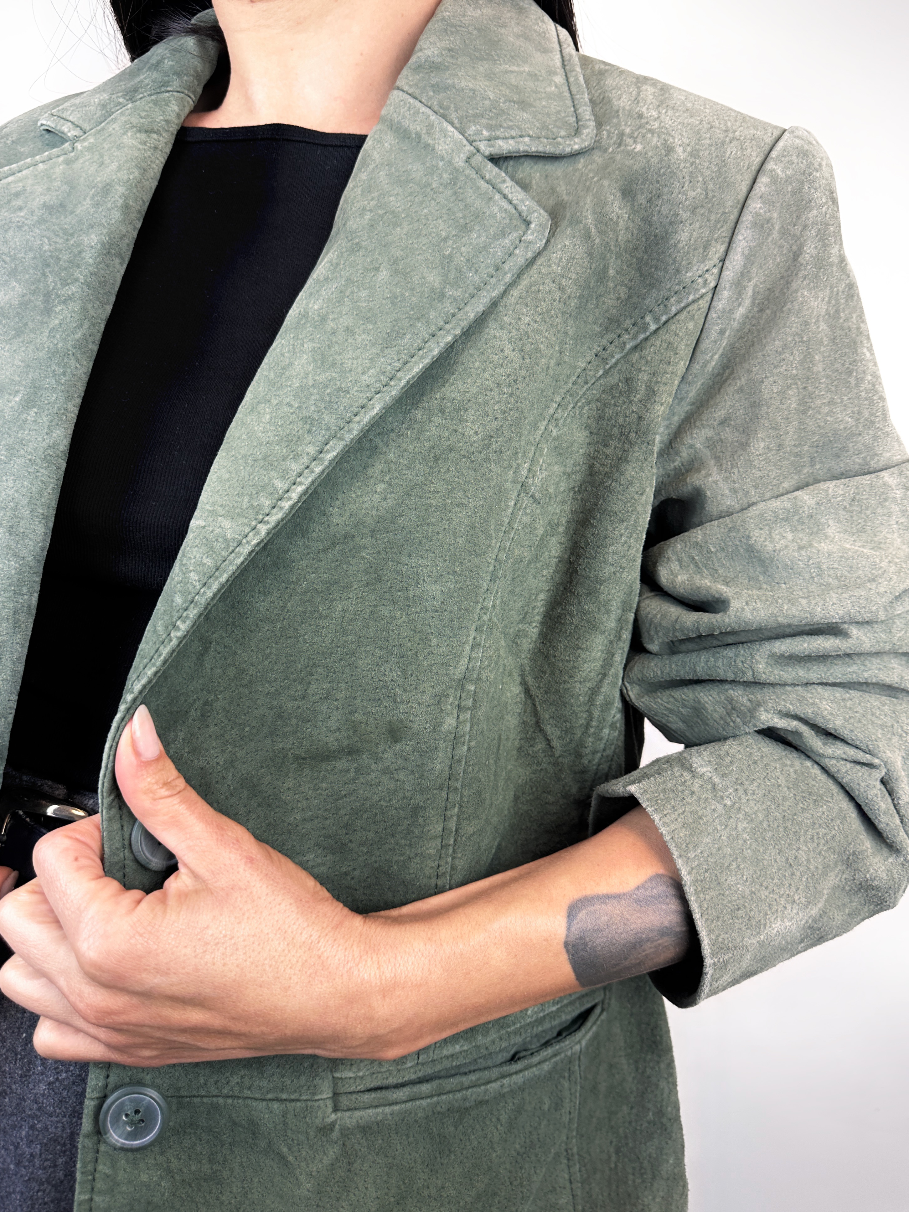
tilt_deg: -4.4
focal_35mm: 25
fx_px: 875
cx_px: 448
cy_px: 581
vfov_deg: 69.4
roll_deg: +0.4
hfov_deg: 54.9
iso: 80
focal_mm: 6.86
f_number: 1.78
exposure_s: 1/100
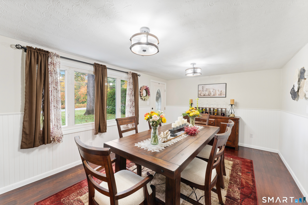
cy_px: 102
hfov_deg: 104.3
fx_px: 120
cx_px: 154
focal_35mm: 14
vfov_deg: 81.2
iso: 800
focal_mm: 14
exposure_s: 1/1.25
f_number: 8
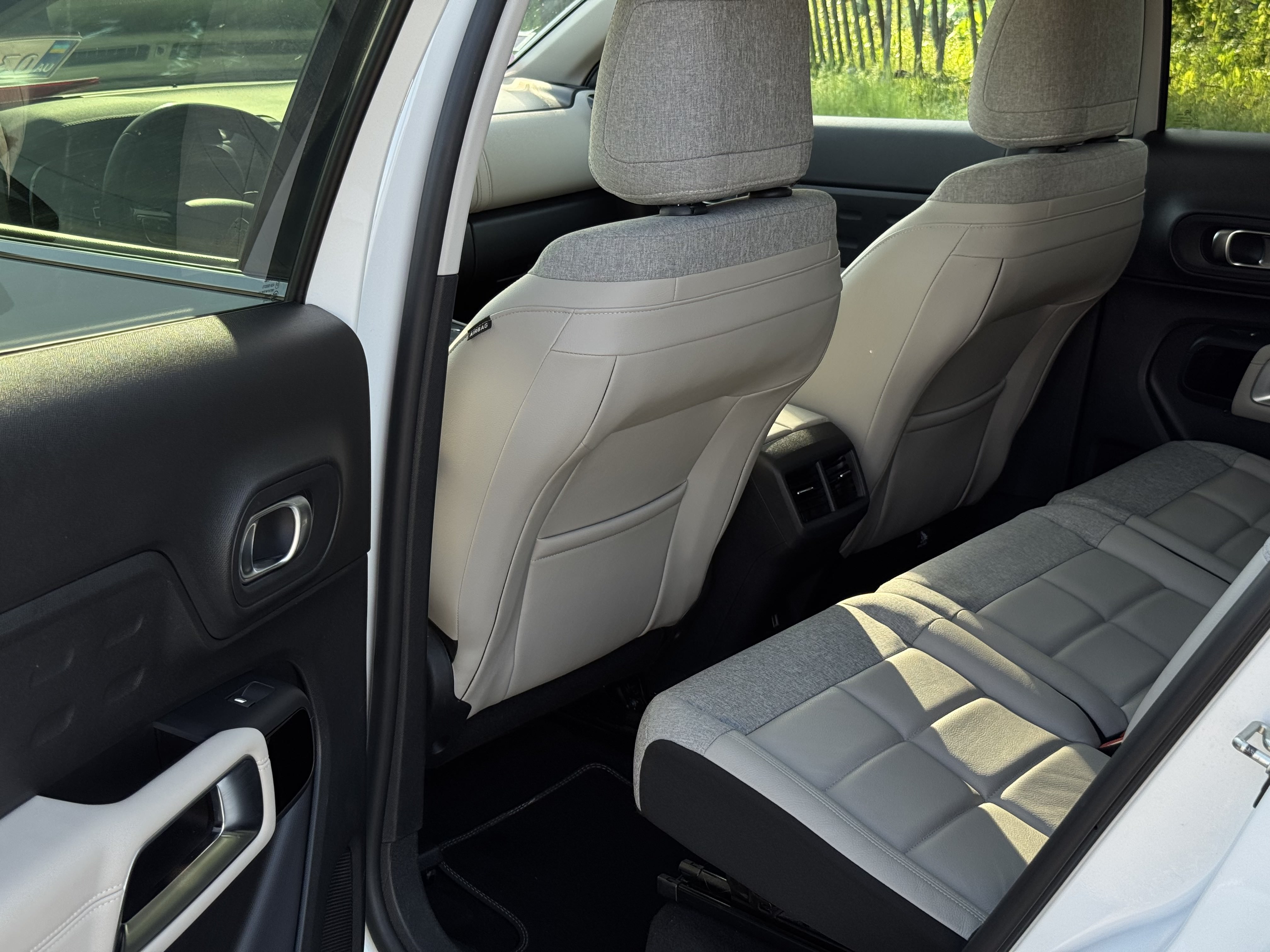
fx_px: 1761
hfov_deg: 39.7
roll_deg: -0.9
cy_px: 476
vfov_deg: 30.3
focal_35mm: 48
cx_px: 635
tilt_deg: -18.8
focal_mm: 6.76
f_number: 1.78
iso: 64
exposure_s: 1/535
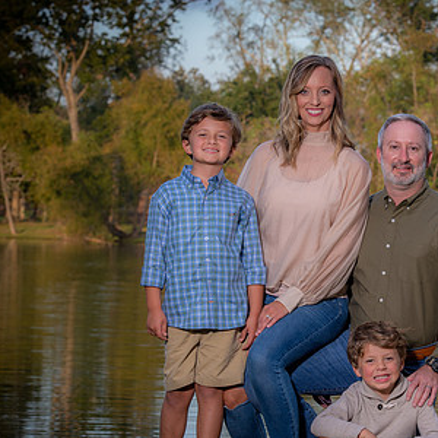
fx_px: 2348
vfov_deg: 10.7
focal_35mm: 164
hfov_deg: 10.6
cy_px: 258
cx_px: 349
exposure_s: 1/160
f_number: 8
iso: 400
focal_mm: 100
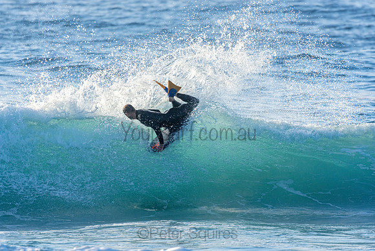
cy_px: 126
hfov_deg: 2.7
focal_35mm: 750
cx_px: 188
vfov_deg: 1.8
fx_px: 7814
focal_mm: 500
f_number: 5.6
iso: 280
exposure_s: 1/1250
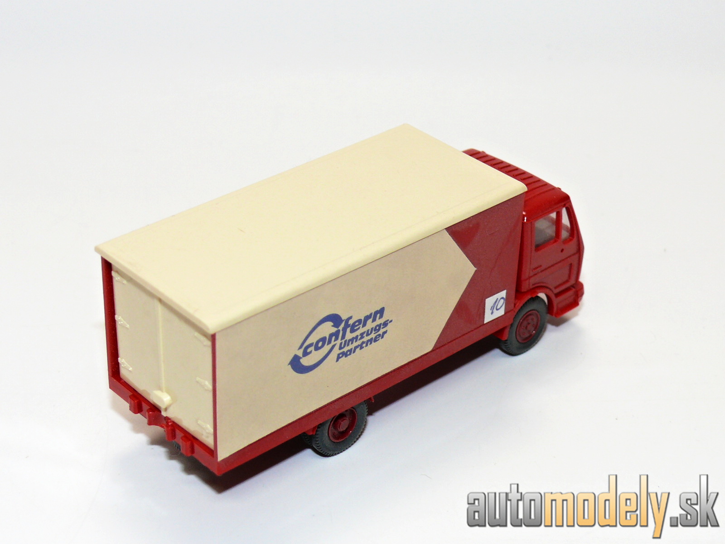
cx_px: 362
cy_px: 272
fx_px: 1592
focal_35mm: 76
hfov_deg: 25.7
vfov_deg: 19.4
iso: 100
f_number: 4
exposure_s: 1/30
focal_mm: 11.5
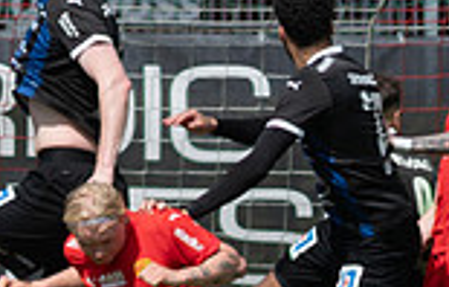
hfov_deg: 0.7
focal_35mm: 2818
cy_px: 363
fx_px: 34697
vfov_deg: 0.5
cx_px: 445
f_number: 3.2
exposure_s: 1/2000
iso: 100
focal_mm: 300
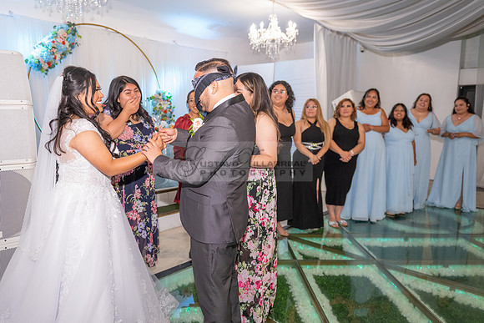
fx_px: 368
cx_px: 223
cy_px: 163
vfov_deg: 47.4
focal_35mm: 27
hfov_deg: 66.6
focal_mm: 24
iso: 1000
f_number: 3.2
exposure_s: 1/160
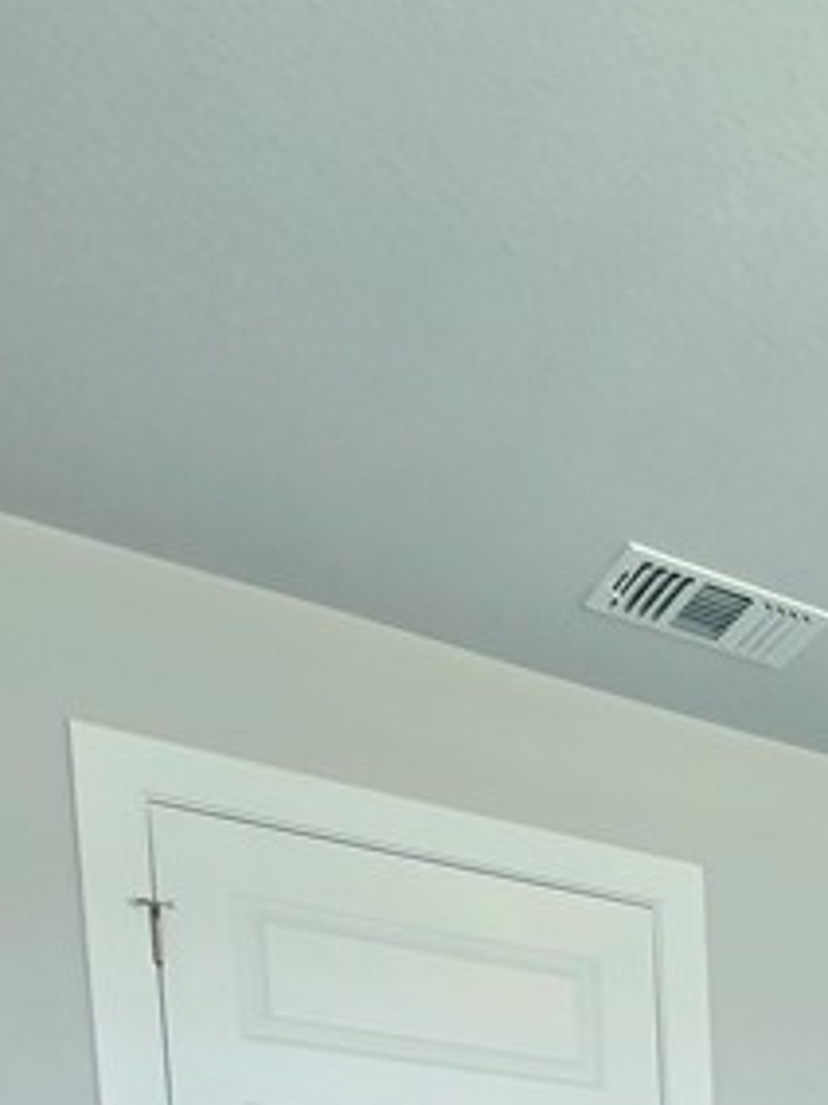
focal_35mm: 47
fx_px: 1500
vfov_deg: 28.1
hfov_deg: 22.1
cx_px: 1402
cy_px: 1632
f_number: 2.2
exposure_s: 1/60.2
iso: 64
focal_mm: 2.2
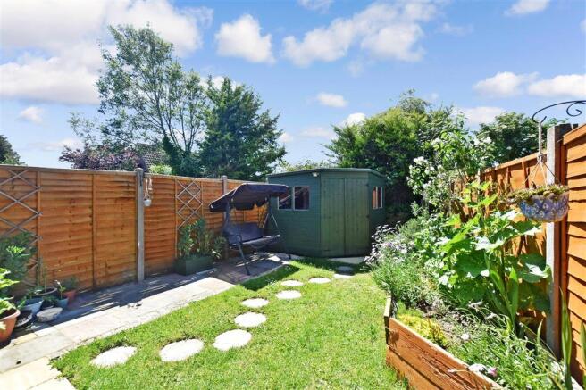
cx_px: 293
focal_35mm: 15
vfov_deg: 77.3
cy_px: 195
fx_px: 244
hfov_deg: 100.4
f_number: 10
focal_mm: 10
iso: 500
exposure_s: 1/500
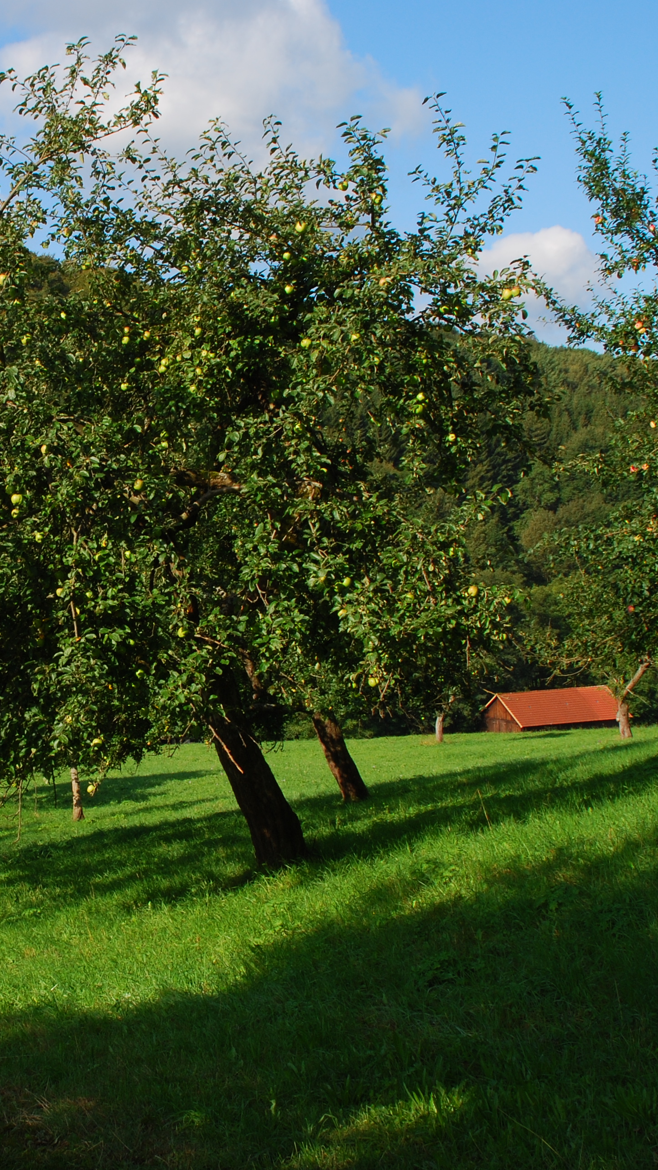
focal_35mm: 57
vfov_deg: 36.6
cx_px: 65
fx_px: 1768
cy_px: 582
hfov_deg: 20.6
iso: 100
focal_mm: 24
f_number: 14
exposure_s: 1/50
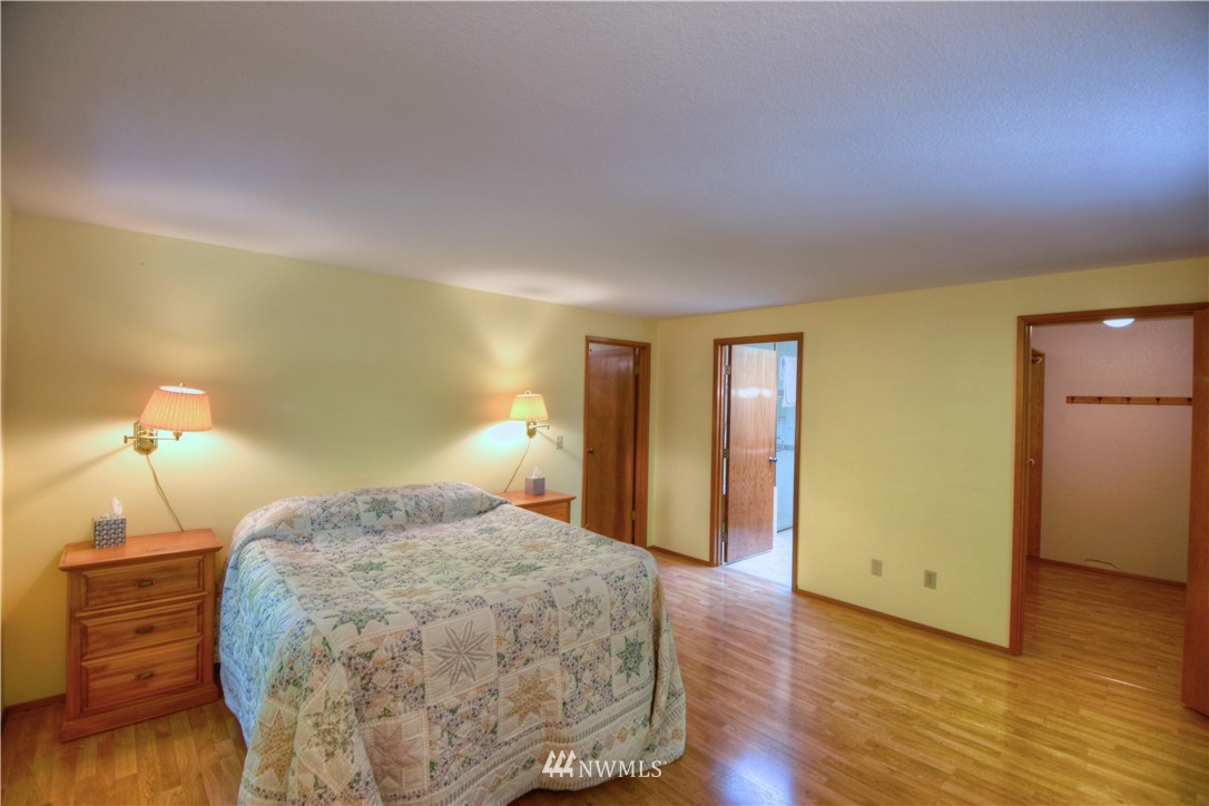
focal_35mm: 15
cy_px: 403
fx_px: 504
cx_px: 604
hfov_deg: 100.4
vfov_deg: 77.3
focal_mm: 10
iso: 100
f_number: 3.5
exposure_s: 1/13
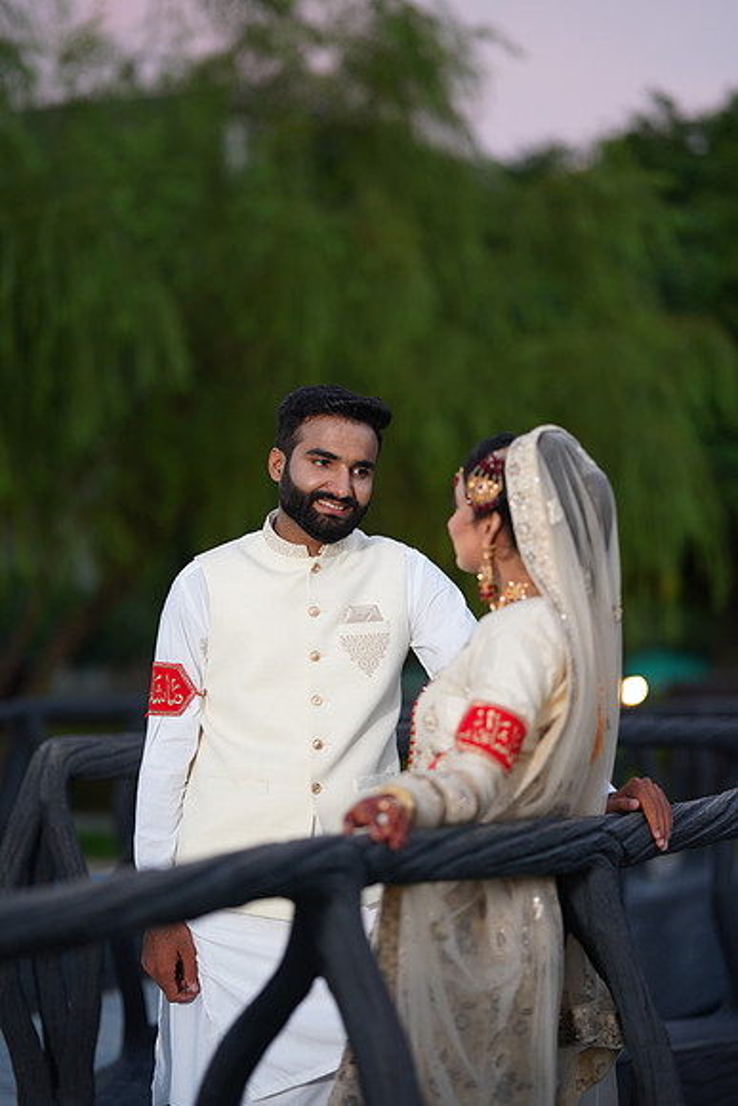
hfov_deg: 16.1
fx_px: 2612
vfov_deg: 23.9
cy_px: 553
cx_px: 369
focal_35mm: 85
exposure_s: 1/200
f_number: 1.4
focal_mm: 85
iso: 400
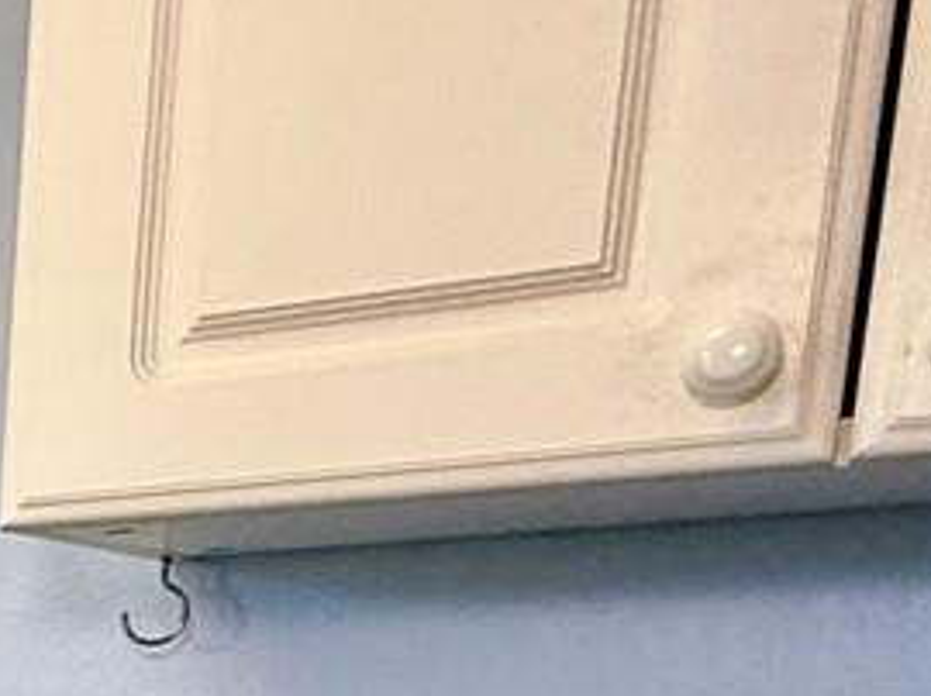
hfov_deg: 17.6
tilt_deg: -9.9
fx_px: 2230
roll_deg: +1.1
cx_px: -865
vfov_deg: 15.4
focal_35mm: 83
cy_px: 1234
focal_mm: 2.22
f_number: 2.2
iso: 200
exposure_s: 1/60
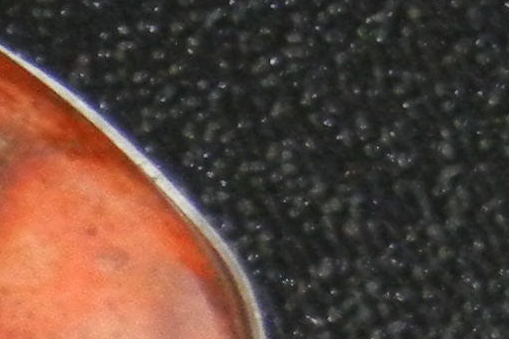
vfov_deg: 3.7
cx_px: -1281
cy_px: 345
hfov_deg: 5.2
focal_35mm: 368
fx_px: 5201
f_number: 7.6
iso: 800
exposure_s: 1/30
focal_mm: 8.1
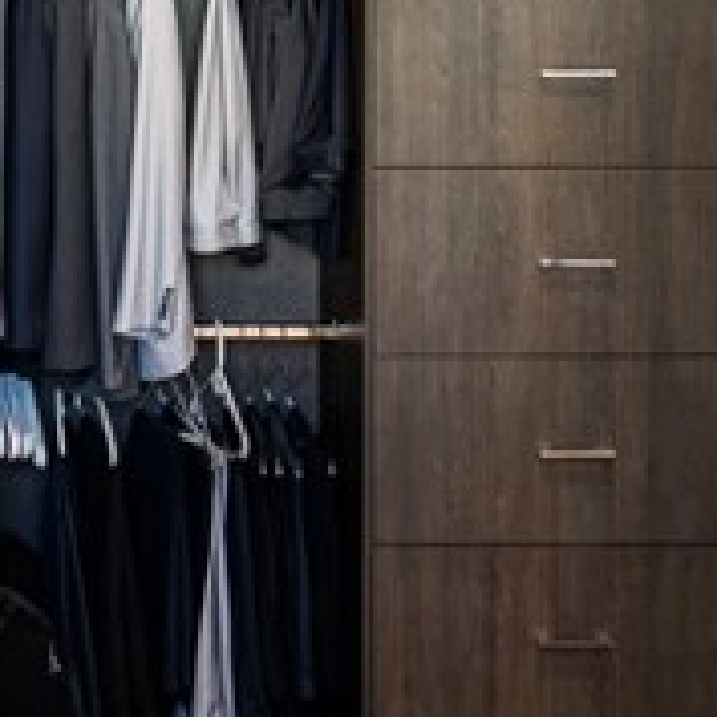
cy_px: 122
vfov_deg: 24.5
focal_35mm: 69
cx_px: 36
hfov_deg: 24.1
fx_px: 1617
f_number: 6.3
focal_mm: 14
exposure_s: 1/5
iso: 100
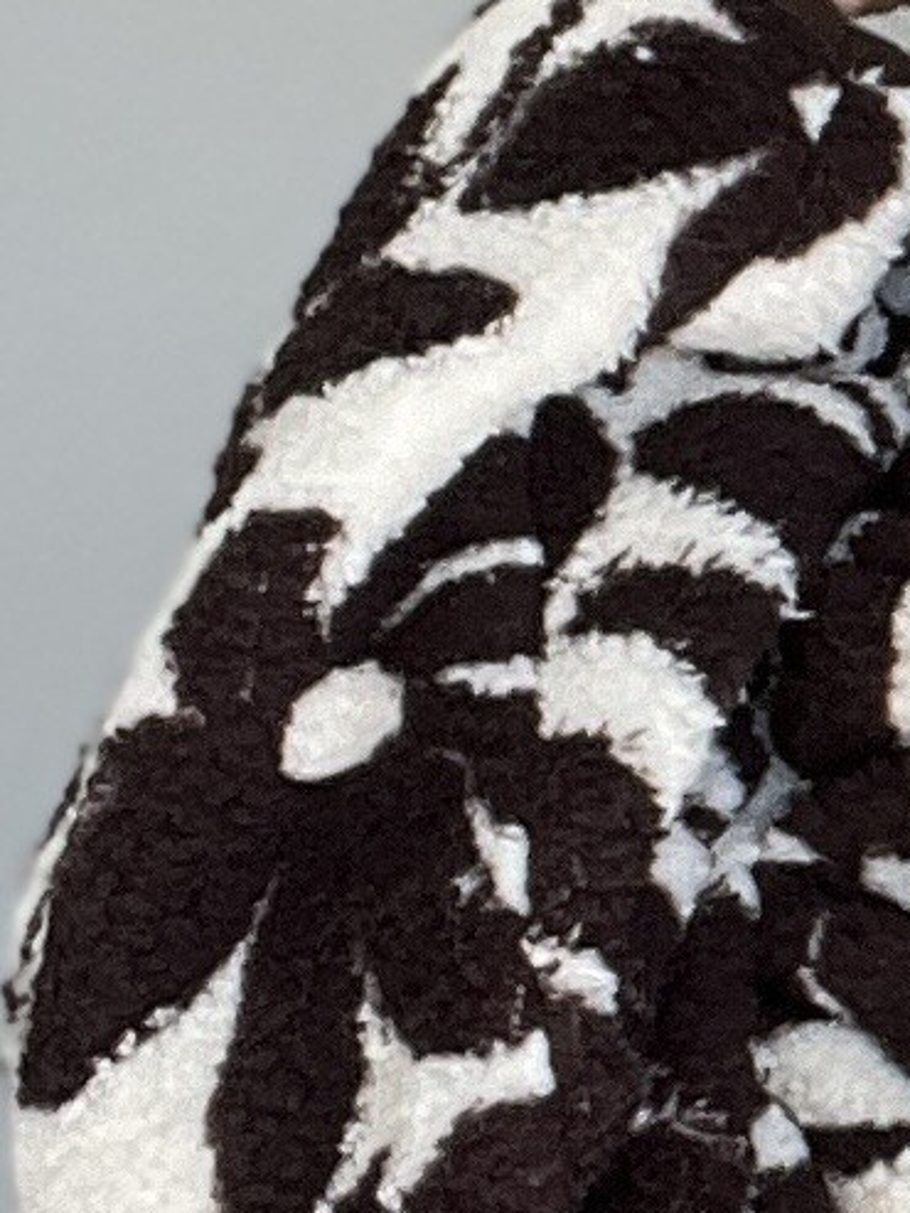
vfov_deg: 10.5
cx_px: 2455
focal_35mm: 188
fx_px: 6587
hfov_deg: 7.2
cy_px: 689
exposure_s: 1/121
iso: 50
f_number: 2.2
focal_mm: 2.71
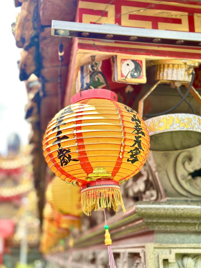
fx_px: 372
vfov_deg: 39.7
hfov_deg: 30.3
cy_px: 134
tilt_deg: +17.2
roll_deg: +0.1
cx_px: 100
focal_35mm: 48
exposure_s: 1/803
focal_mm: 6.86
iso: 80
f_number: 1.78
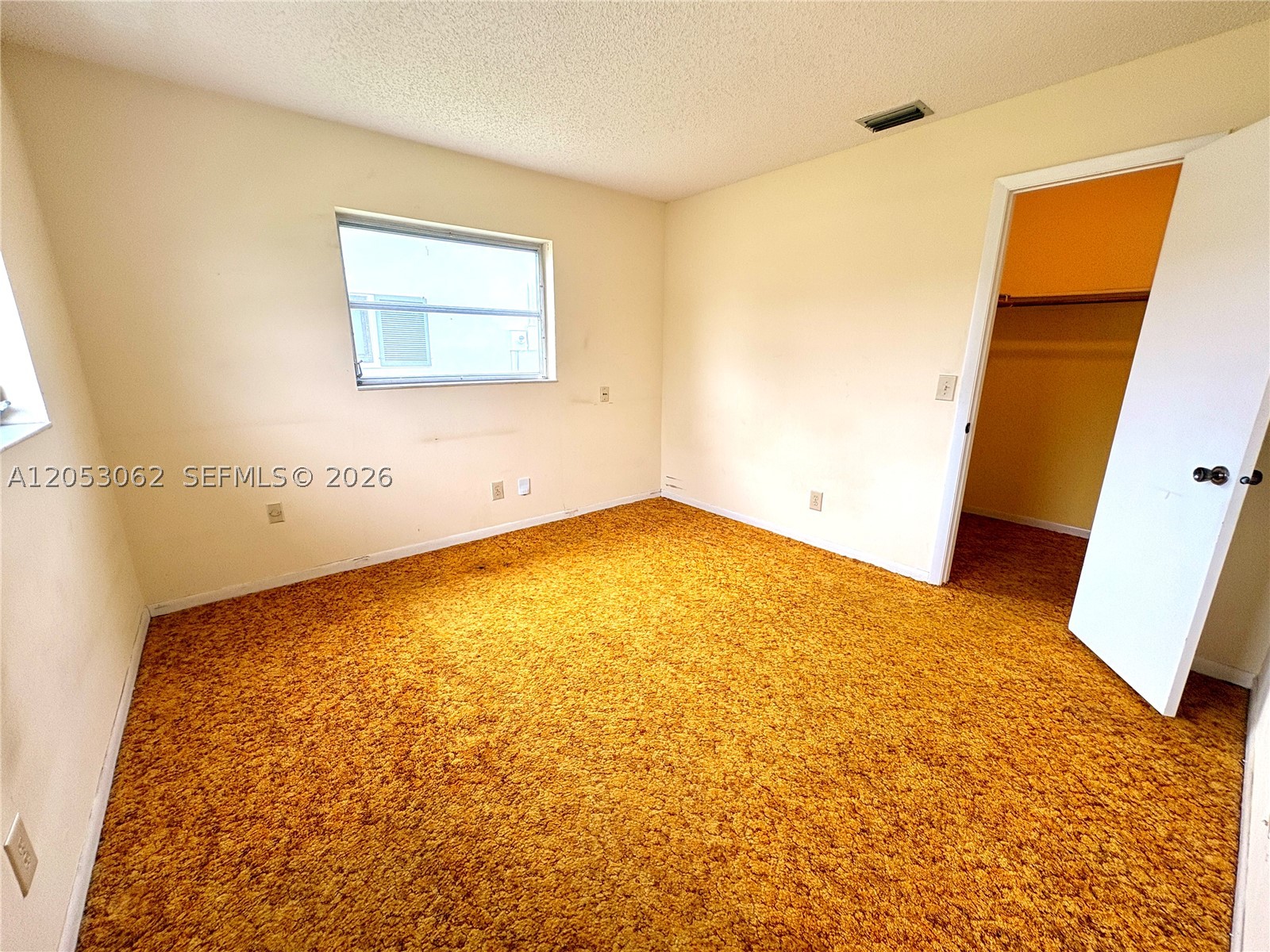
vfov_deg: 85.7
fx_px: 514
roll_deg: -0.3
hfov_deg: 102.1
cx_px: 635
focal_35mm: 14
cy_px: 476
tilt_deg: -13.1
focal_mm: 2.22
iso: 64
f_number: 2.2
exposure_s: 1/146
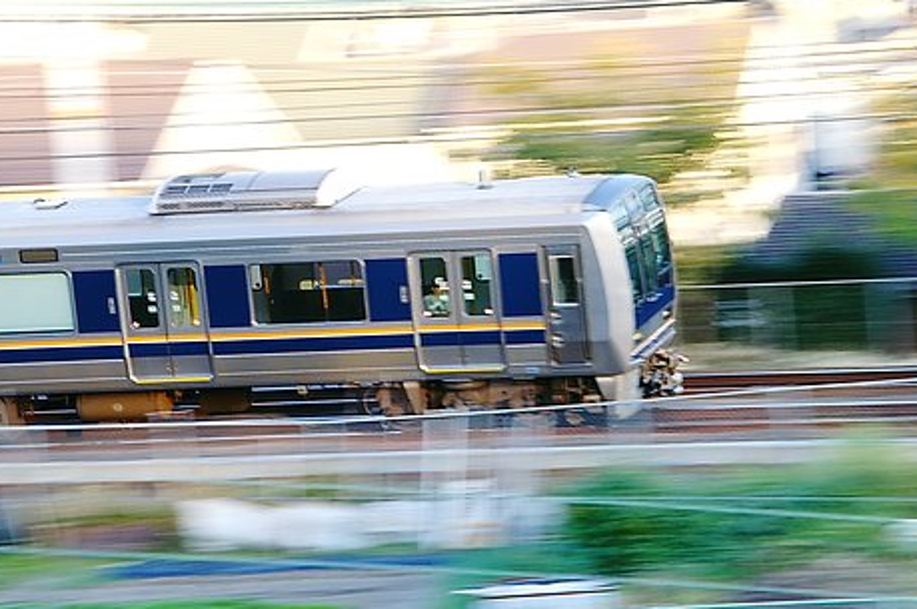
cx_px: 497
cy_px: 282
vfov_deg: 11.7
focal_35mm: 117
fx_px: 2977
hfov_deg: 17.5
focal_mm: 70
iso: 100
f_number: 11
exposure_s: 1/30
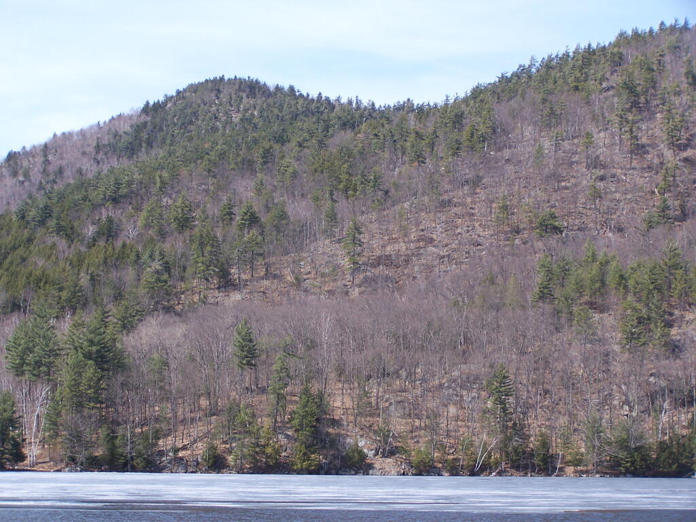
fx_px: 1508
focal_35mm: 75
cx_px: 348
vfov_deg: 19.6
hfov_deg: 26.0
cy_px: 261
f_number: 3.2
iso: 80
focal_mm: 12.4
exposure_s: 1/500
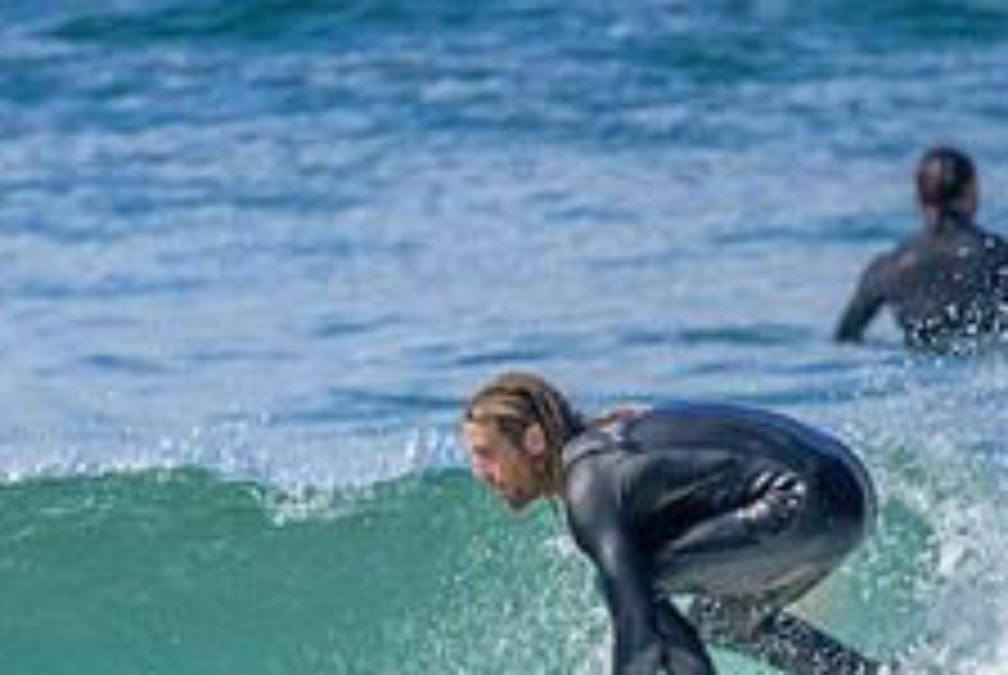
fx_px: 58035
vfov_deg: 0.7
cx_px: 266
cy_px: 866
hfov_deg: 1.0
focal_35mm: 2070
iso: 2200
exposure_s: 1/1600
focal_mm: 800
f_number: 11
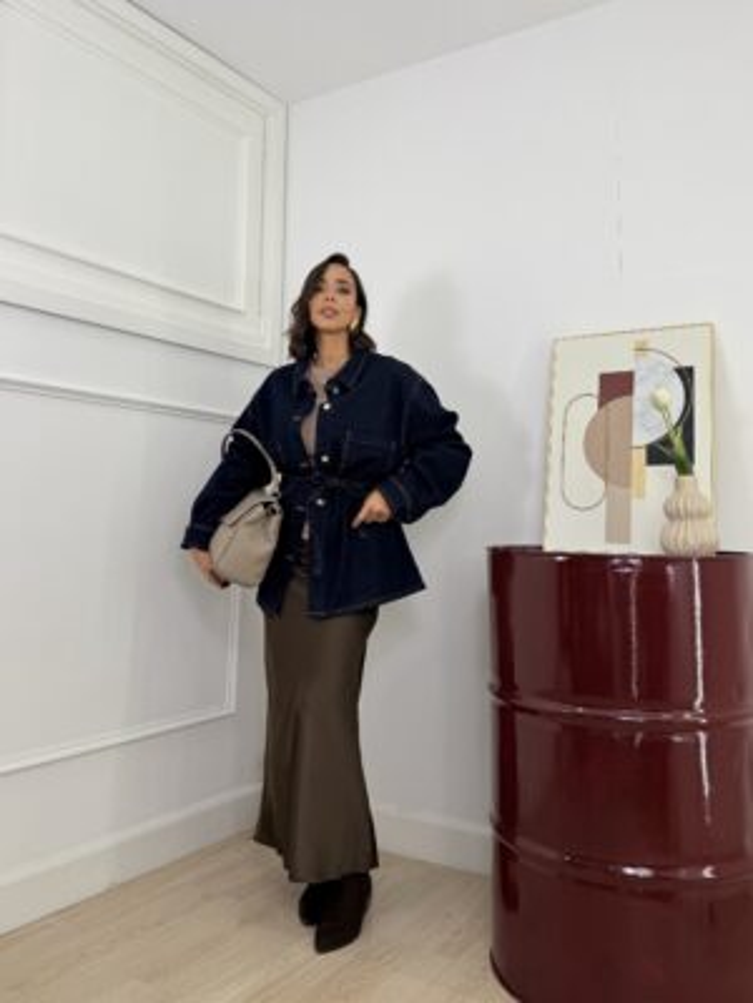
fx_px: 696
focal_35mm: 24
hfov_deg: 56.8
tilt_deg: +8.3
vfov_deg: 71.6
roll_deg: -0.9
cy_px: 502
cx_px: 376
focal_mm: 6.76
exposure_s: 1/303
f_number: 1.78
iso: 80
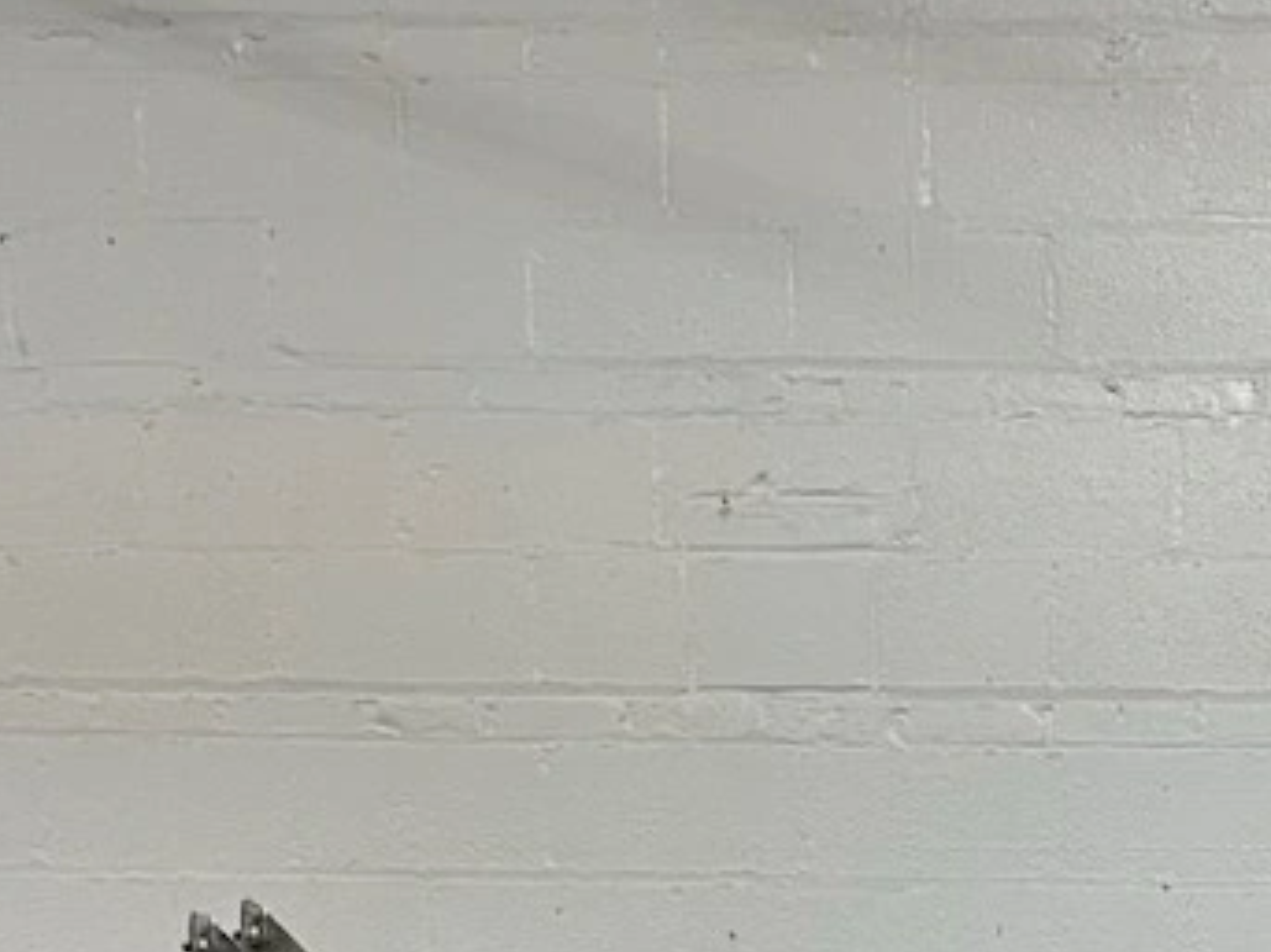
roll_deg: -0.8
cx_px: 1601
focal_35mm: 97
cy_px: 1671
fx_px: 3560
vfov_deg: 13.7
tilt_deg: -7.4
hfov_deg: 18.9
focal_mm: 5.1
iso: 125
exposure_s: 1/60
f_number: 1.6
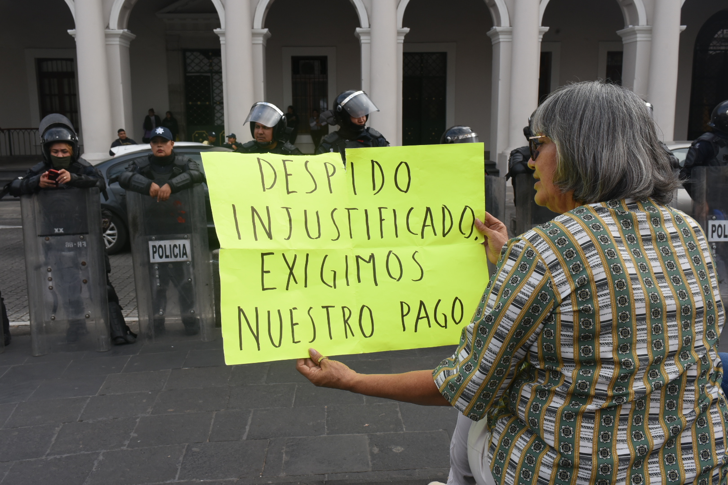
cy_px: 242
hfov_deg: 54.4
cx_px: 364
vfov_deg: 37.9
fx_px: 708
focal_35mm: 35
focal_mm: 35
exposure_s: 1/320
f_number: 11
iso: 800
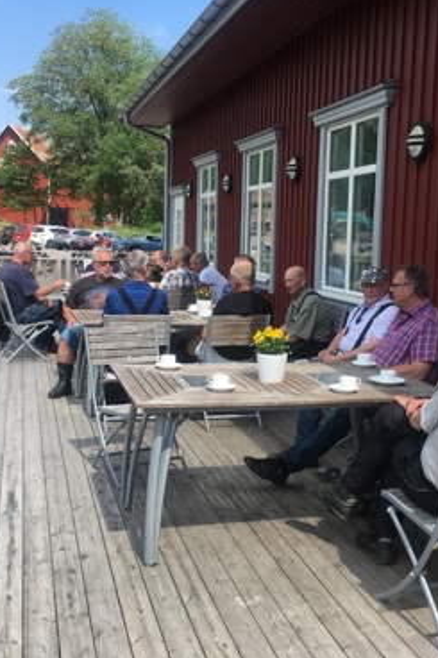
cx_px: 222
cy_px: 328
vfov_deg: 47.4
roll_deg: -1.6
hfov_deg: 32.6
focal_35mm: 41
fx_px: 749
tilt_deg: -7.8
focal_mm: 4.15
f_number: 2.2
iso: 25
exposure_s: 1/777
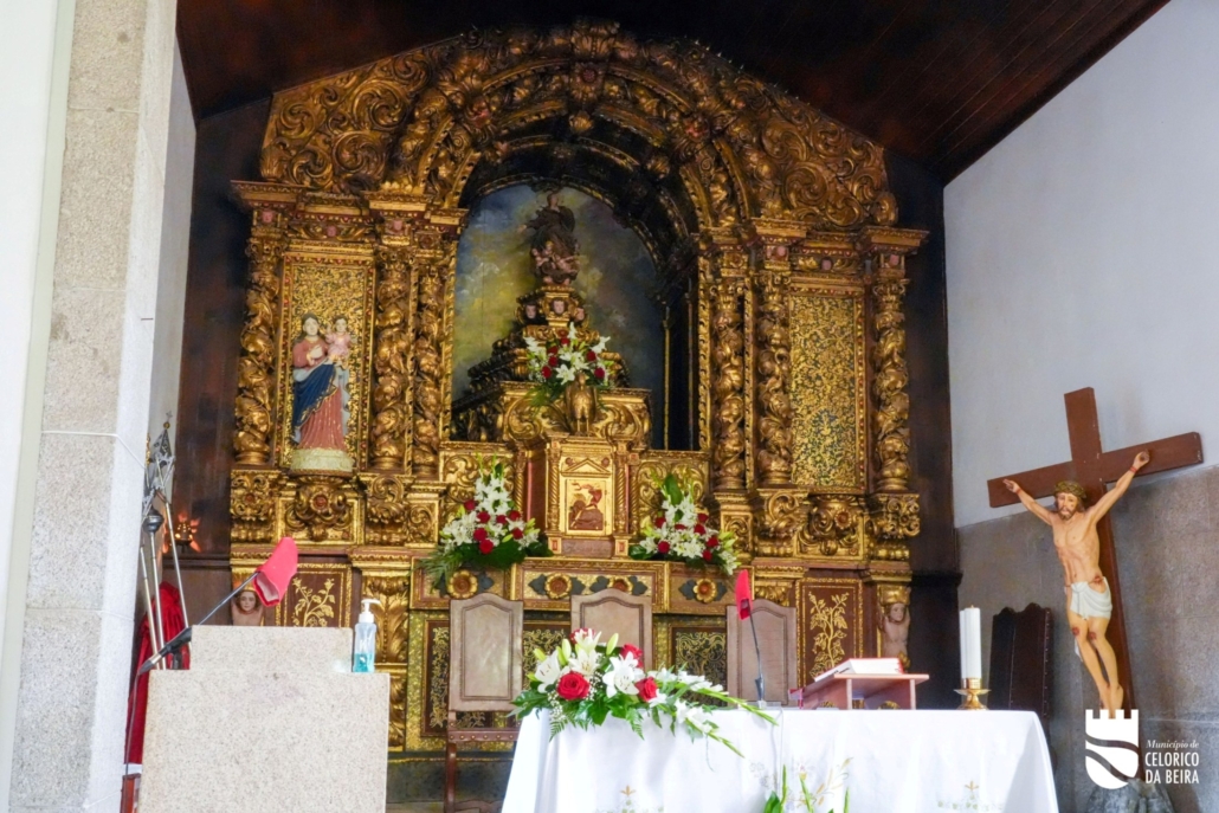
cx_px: 610
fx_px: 1388
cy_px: 406
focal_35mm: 41
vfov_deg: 32.6
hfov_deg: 47.4
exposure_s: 1/5
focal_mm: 41
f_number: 14
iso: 12800
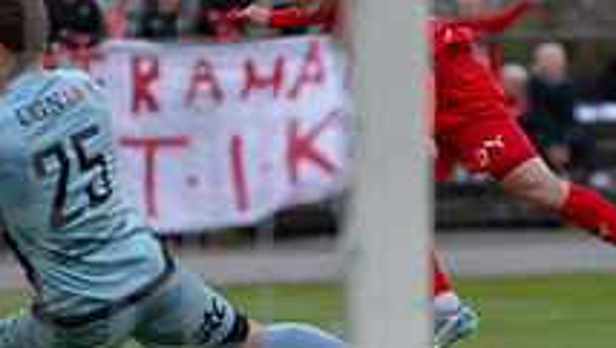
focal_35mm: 574
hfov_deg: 3.8
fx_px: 9387
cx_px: 279
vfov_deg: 2.1
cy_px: 184
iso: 1250
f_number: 3.2
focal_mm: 200
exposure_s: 1/1000
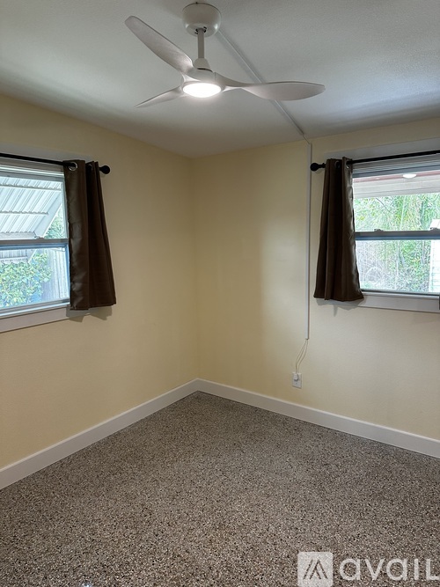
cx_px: 220
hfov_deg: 56.8
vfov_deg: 71.6
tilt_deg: -7.0
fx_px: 407
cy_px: 294
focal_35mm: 24
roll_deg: +0.8
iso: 200
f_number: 1.78
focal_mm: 6.86
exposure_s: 1/101
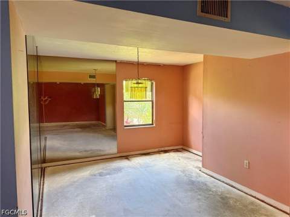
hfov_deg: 71.6
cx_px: 145
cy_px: 108
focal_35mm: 24
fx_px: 201
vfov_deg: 56.8
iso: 320
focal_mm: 6.76
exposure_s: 1/60
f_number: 1.78
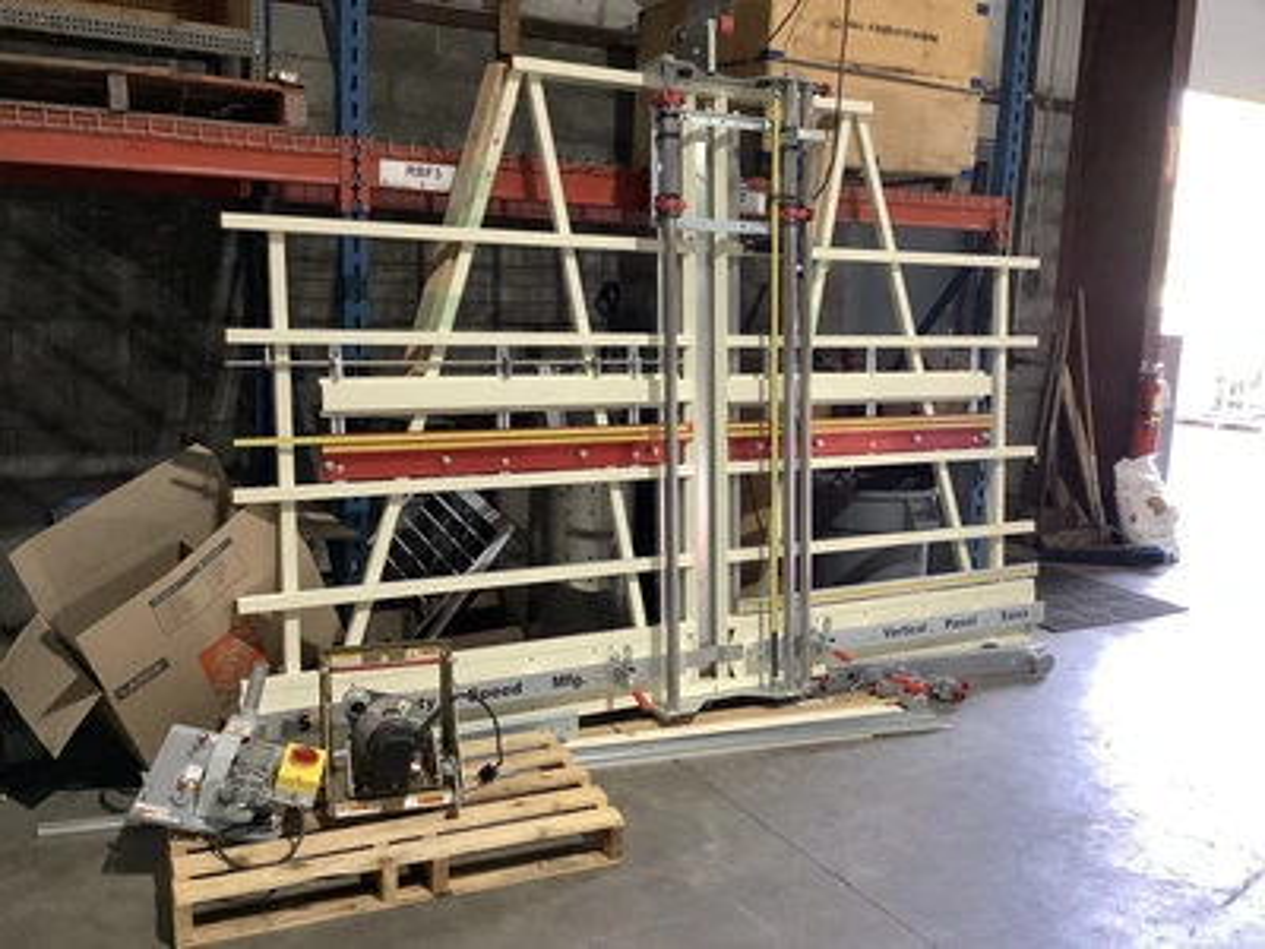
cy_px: 474
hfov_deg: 58.4
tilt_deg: -10.7
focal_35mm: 31
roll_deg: -1.7
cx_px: 632
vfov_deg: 45.4
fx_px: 1133
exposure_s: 1/60
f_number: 2.4
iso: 320
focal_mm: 3.3
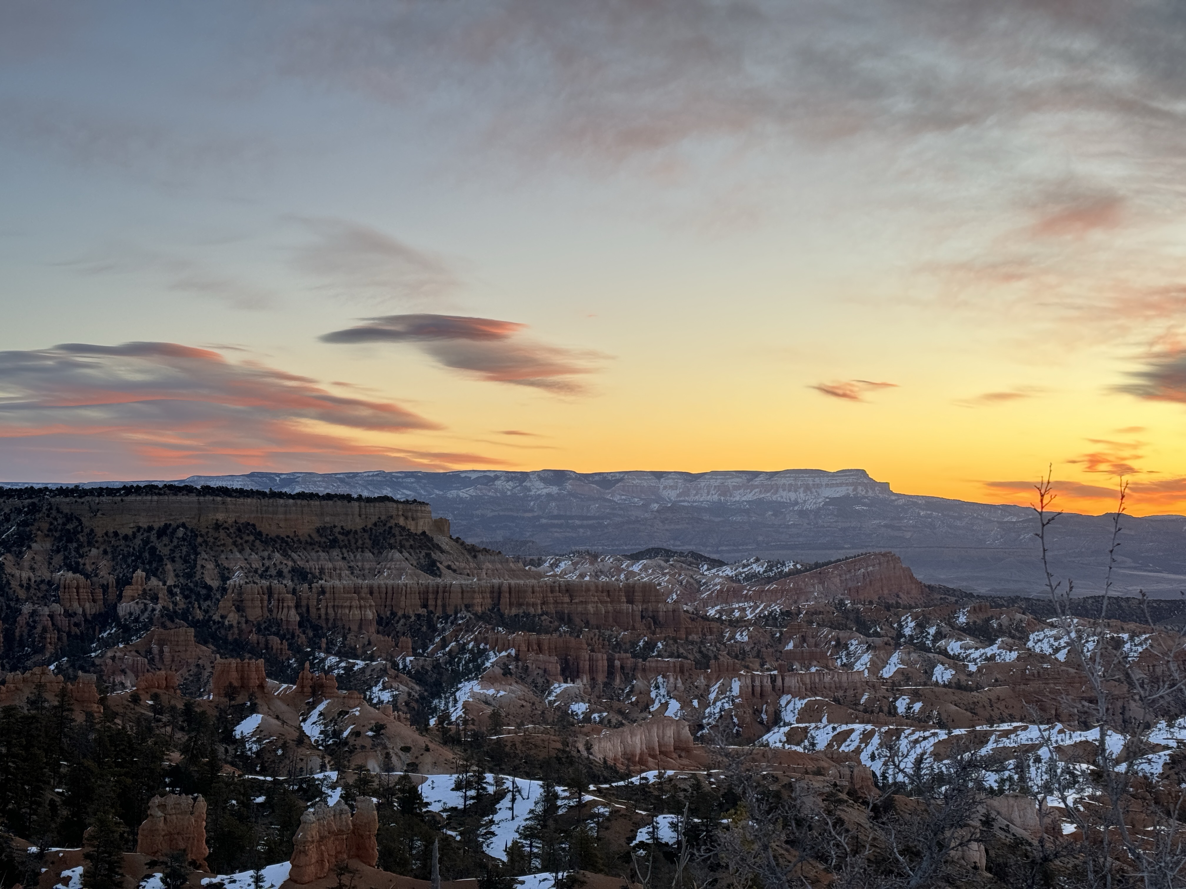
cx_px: 593
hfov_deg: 39.7
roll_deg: -0.1
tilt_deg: +1.8
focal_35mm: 48
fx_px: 1645
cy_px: 444
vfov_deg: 30.3
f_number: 1.78
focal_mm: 6.86
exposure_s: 1/171
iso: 80
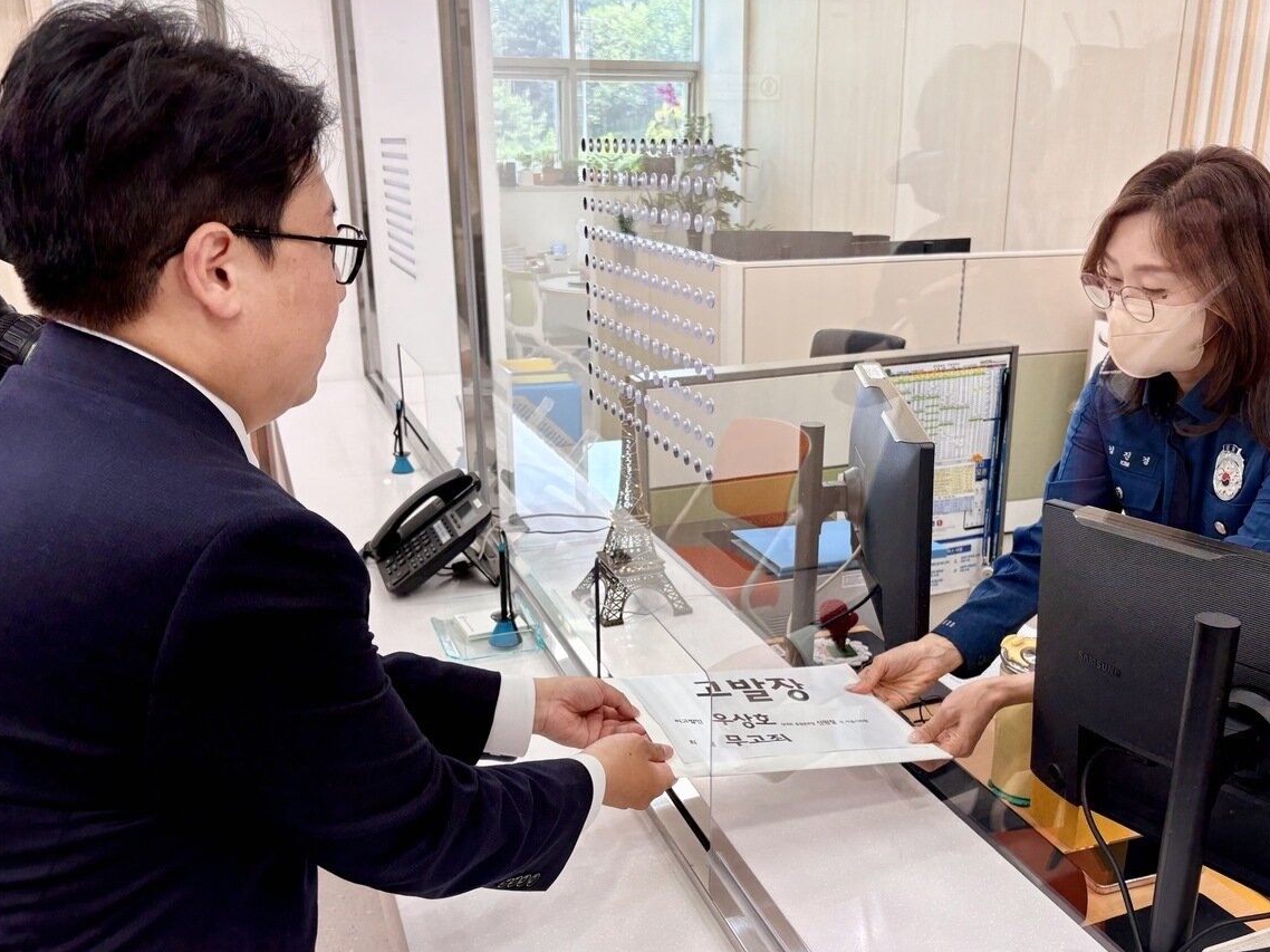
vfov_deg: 44.1
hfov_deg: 56.7
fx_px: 1174
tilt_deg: -19.0
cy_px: 521
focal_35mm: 32
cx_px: 697
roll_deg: -0.9
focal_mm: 5.96
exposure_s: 1/120
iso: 80
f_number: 1.6
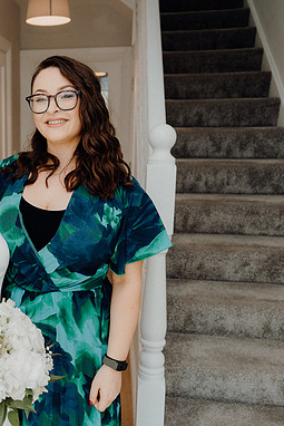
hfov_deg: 30.8
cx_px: 13
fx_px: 485
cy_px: 212
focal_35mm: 41
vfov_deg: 47.4
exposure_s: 1/160
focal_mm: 27
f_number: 3.5
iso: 160
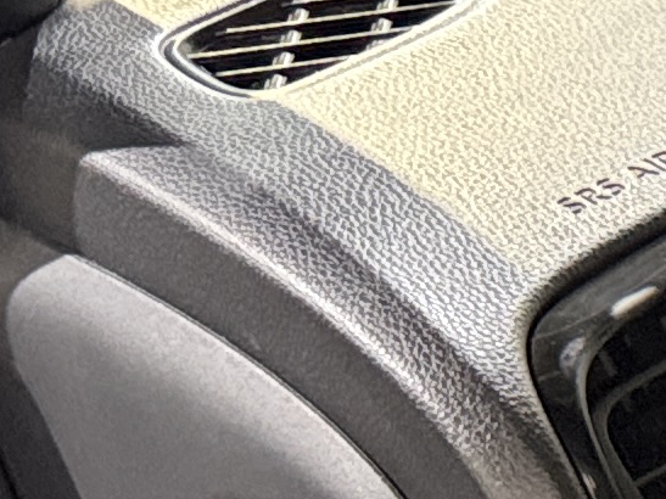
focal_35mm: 177
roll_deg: +0.1
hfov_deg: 8.2
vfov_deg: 8.3
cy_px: 585
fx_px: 3405
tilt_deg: -31.0
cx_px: 2388
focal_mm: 6.76
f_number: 1.78
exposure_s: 1/30
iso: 800
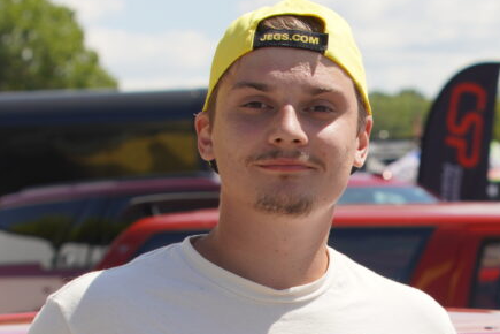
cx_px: 457
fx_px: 2697
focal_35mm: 194
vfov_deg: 7.0
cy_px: 376
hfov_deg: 10.5
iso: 100
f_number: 4.5
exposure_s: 1/640
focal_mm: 55
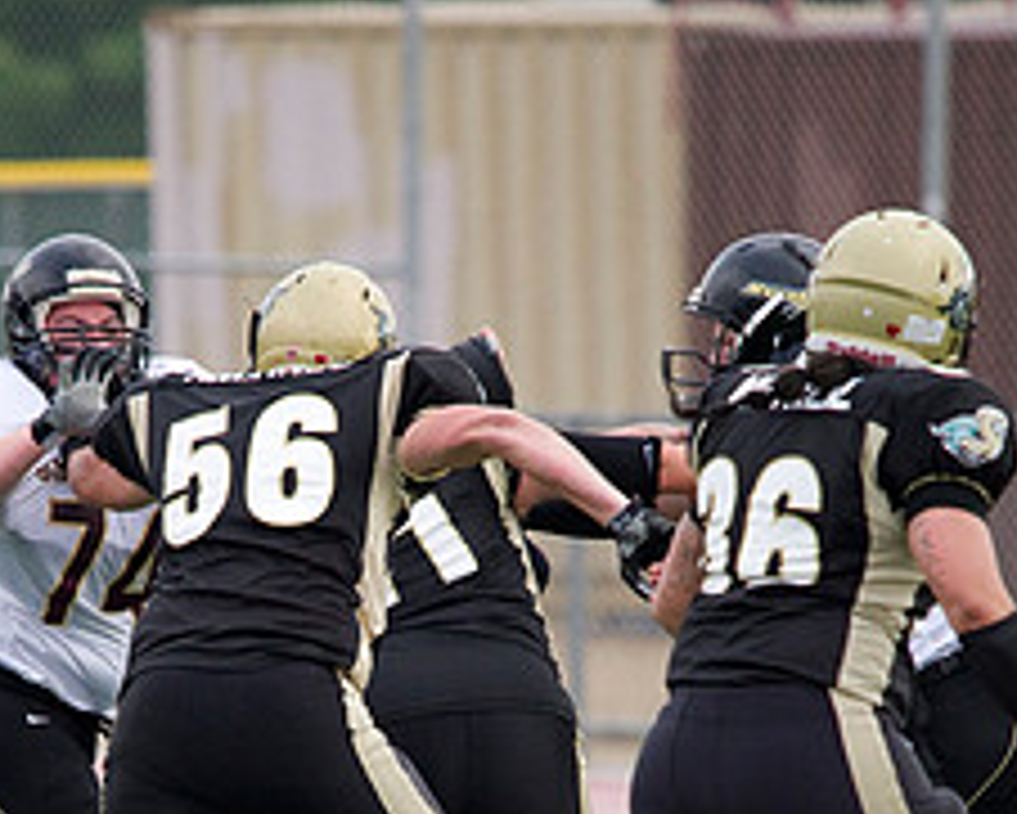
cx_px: 382
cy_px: 787
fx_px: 32551
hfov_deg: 1.8
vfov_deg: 1.4
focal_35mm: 1081
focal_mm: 450
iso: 2800
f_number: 6.3
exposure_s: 1/1000
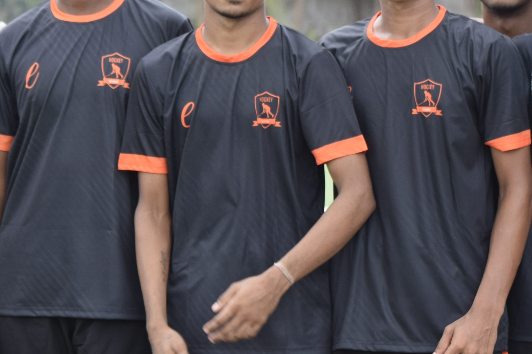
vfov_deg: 4.9
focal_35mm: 279
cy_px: 167
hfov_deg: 7.4
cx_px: 326
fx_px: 4122
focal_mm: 70
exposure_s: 1/250
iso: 180
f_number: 4.5
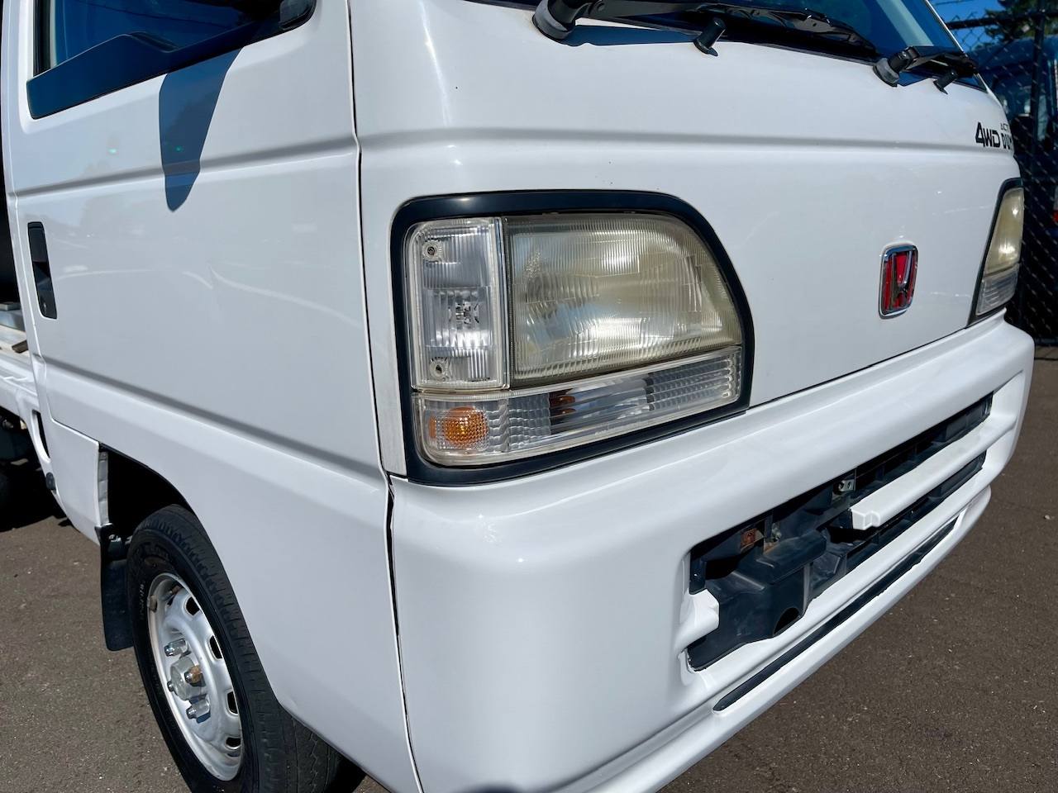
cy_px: 396
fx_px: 764
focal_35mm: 25
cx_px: 529
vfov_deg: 54.9
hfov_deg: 69.4
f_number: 1.6
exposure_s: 1/12048
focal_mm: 5.1
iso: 32
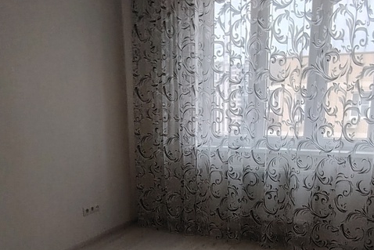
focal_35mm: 37
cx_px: 197
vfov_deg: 34.4
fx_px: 384
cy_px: 214
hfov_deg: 51.8
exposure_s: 1/120
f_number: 2.2
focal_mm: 1.42
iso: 122
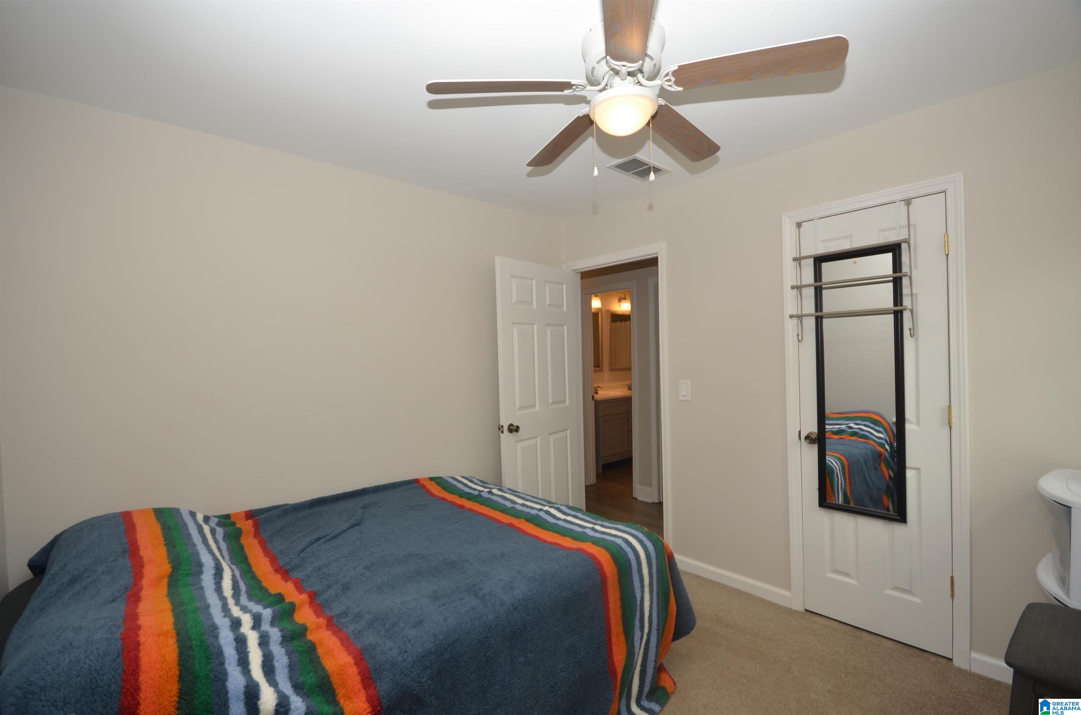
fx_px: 449
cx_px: 540
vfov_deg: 77.1
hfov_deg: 100.5
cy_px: 358
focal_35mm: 15
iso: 160
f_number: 7.1
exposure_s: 1/50
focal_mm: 10
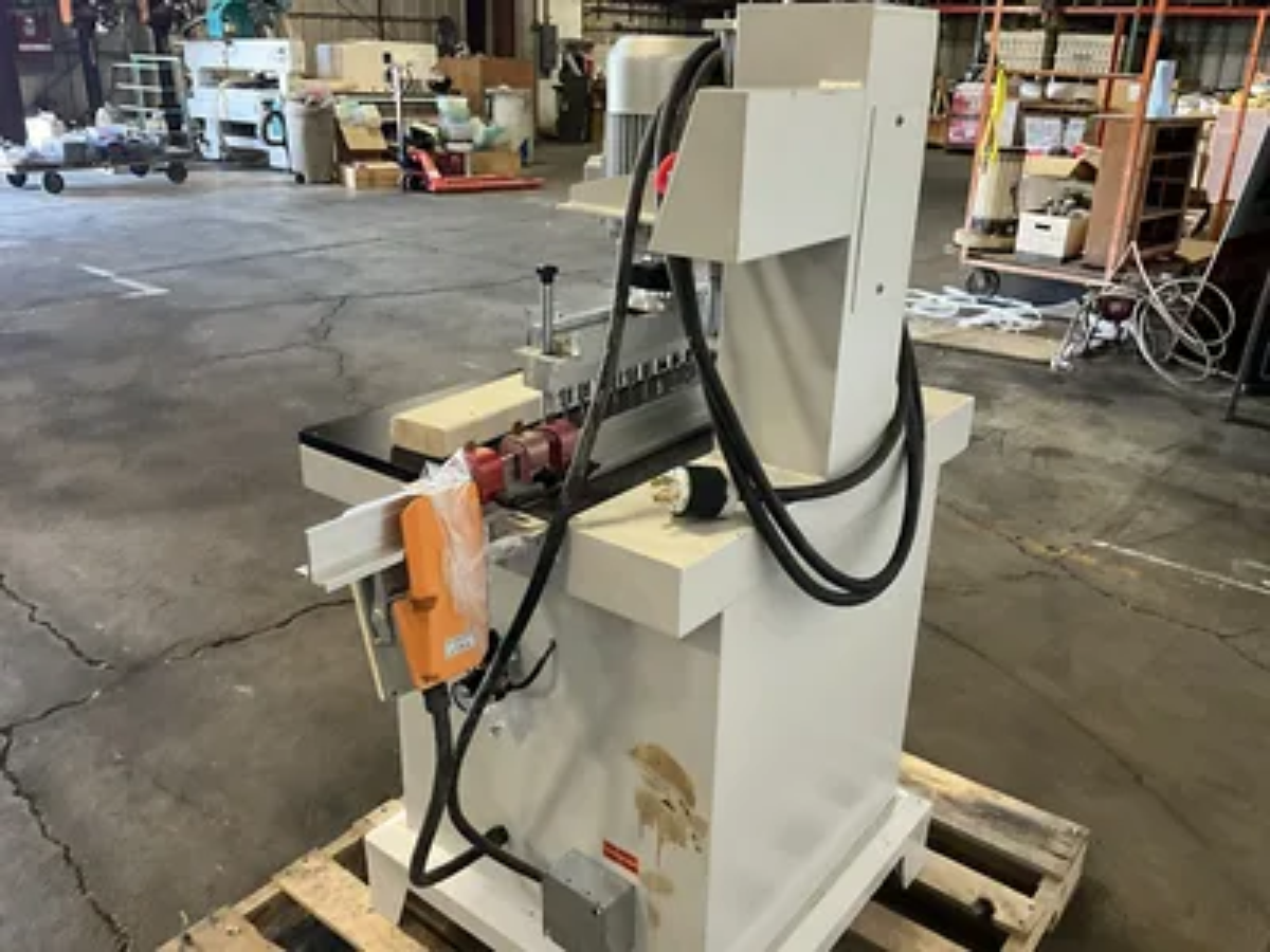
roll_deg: -2.2
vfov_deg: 48.2
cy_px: 476
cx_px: 635
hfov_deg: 61.7
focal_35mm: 29
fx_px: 1064
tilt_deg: -21.7
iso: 200
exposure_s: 1/60
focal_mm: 3
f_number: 1.8
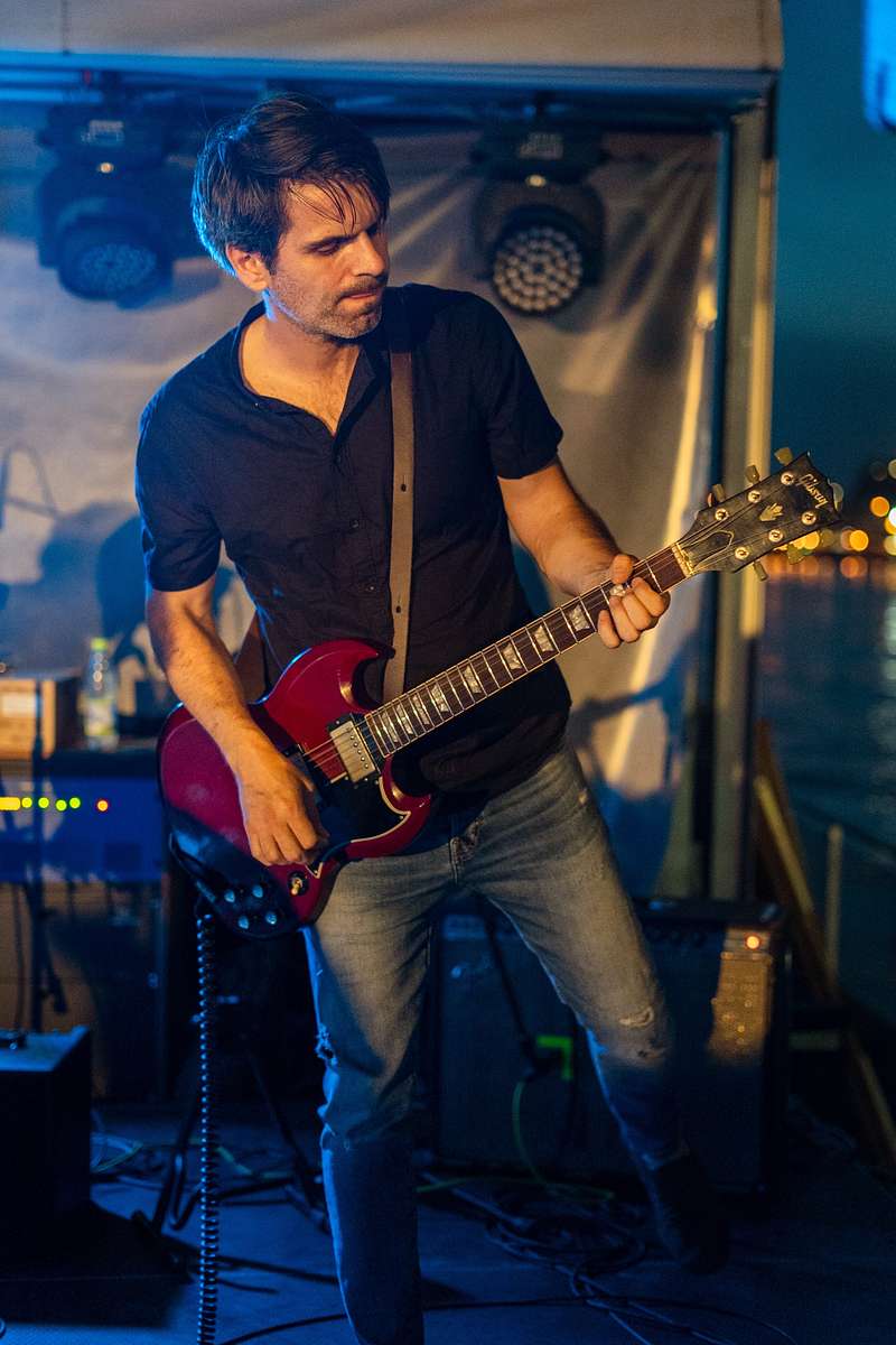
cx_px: 448
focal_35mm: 50
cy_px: 672
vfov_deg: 39.6
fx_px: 1867
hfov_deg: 27.0
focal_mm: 50
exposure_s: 1/125
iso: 6400
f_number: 2
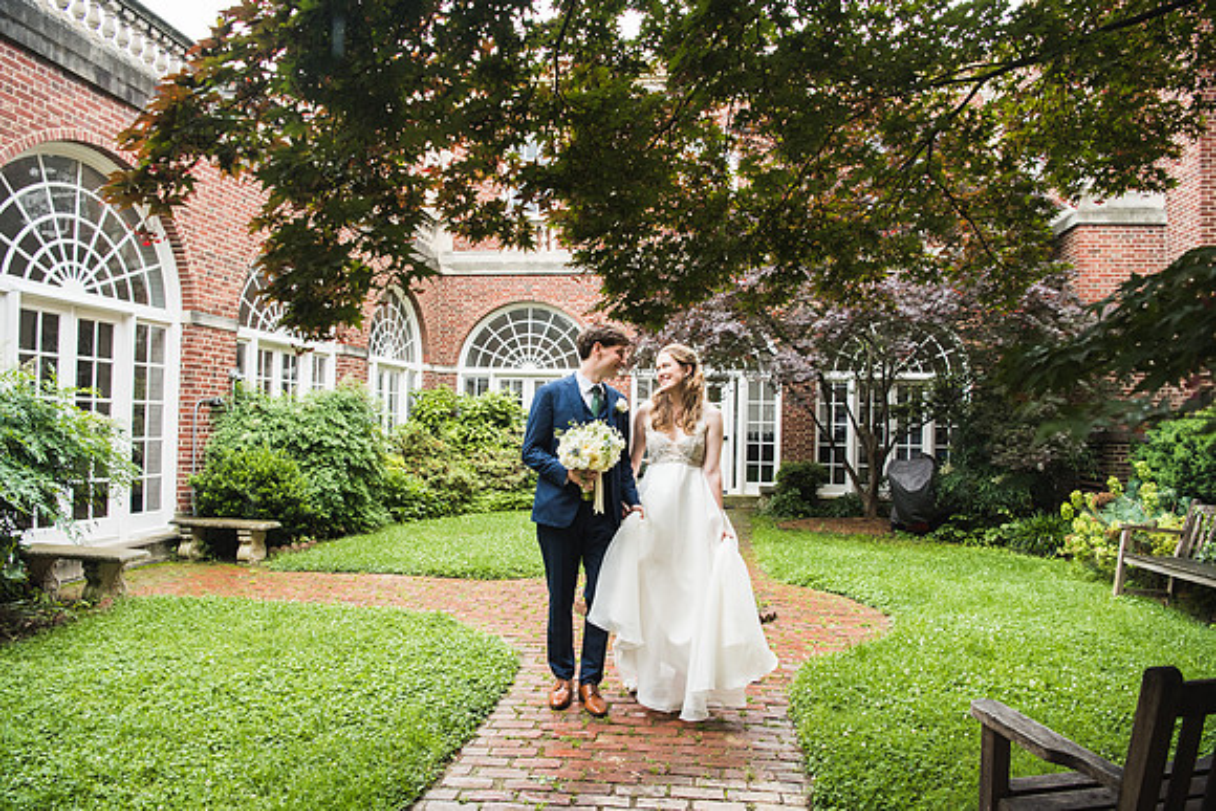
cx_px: 608
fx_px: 811
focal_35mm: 24
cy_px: 406
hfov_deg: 73.7
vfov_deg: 53.1
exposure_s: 1/250
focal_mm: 24
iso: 1000
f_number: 5
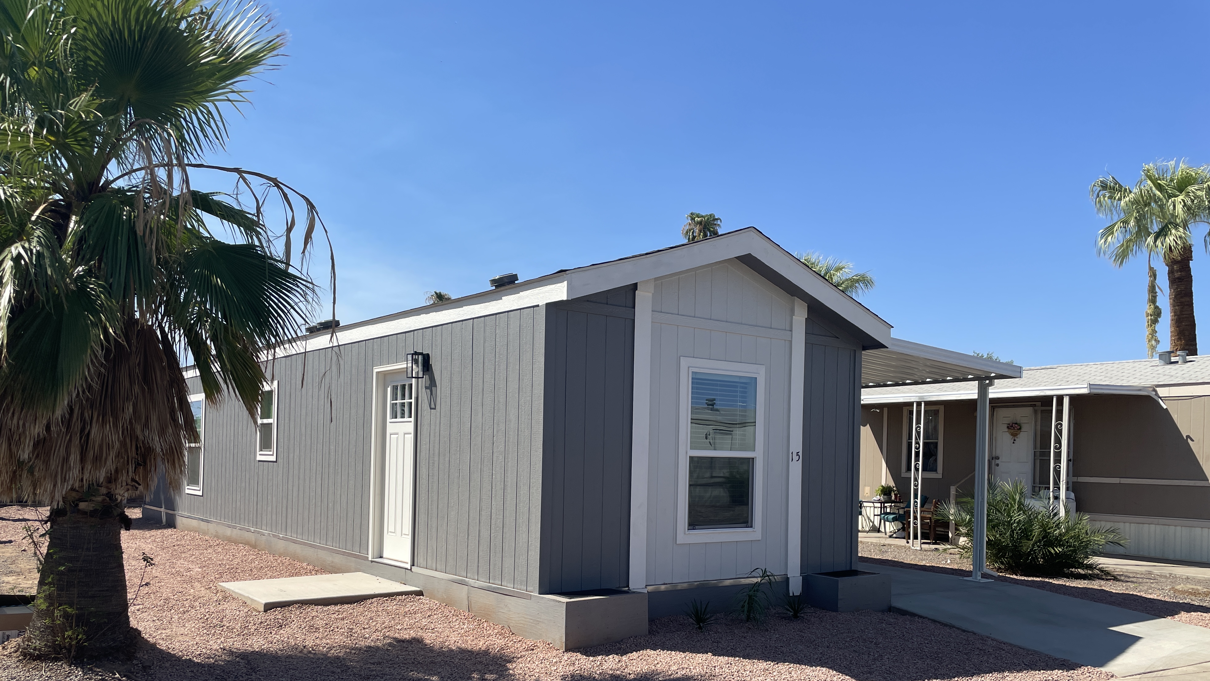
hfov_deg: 66.1
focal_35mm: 29
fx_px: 930
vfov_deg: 39.6
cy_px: 462
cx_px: 595
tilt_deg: +1.5
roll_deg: -0.7
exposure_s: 1/4000
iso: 32
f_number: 1.6
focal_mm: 4.2
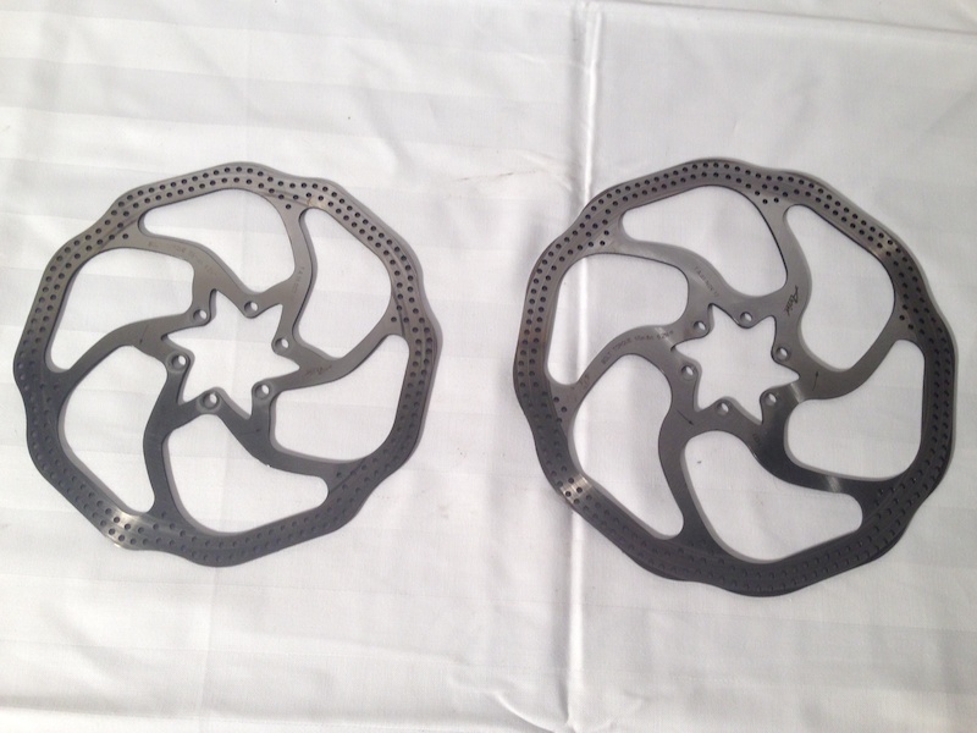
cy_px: 366
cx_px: 488
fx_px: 931
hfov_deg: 55.4
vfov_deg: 42.9
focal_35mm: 33
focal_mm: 4.12
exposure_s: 1/120
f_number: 2.4
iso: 80
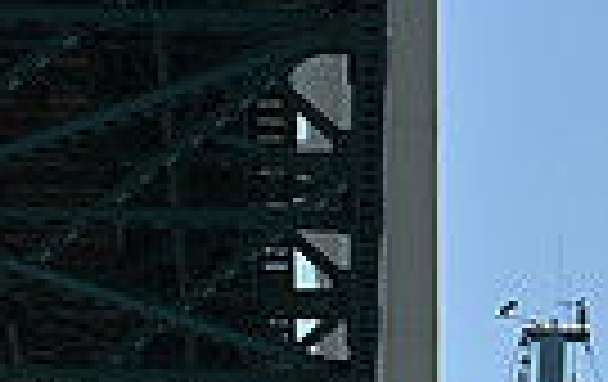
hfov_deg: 6.8
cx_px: 610
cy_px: 1249
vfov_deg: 4.1
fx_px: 5081
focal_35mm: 306
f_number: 9
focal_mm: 70
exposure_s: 1/1000
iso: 320
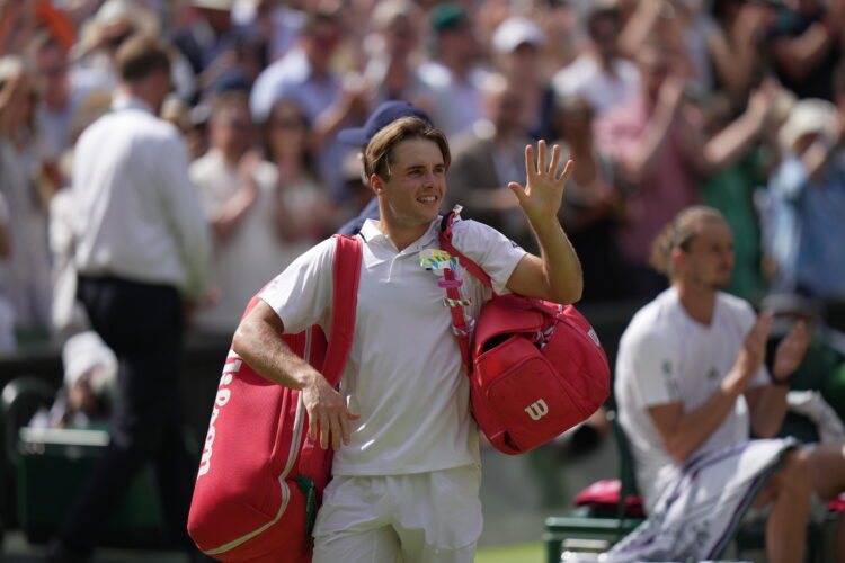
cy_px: 282
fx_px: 9388
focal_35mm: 400
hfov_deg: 5.2
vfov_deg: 3.4
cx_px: 422
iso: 200
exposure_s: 1/2500
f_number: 2.8
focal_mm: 400
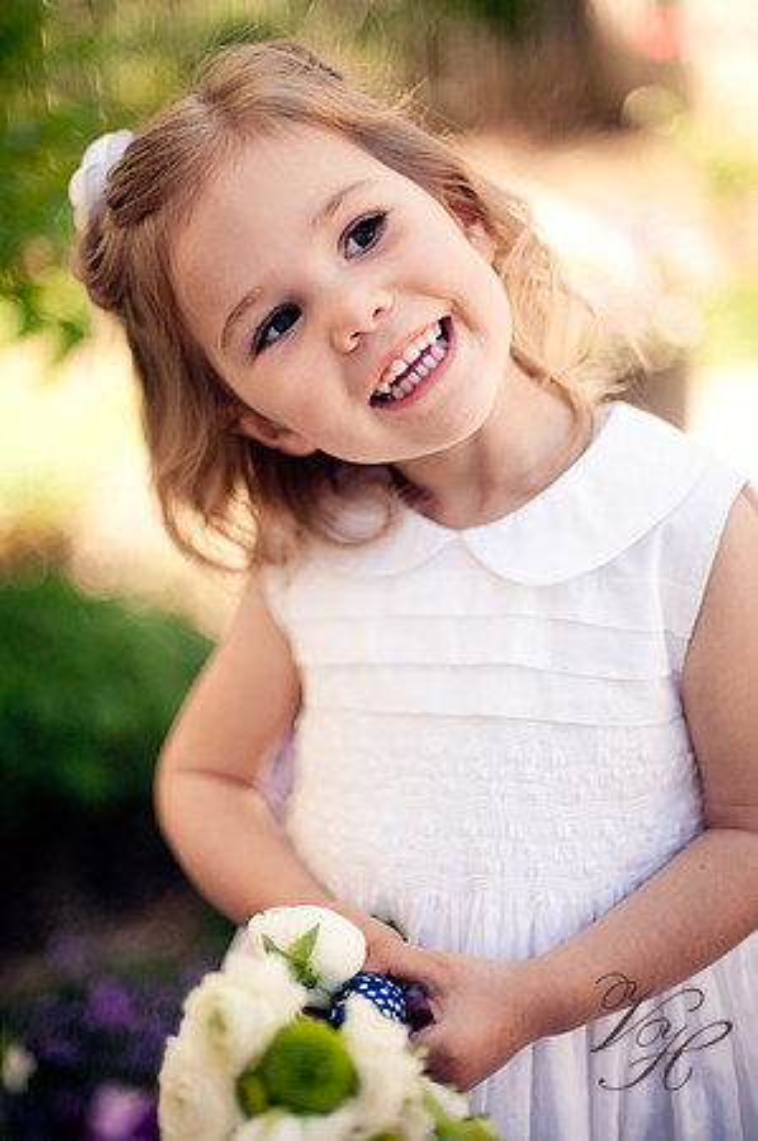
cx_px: 379
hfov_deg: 26.9
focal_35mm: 50
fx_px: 1583
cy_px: 570
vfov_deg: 39.6
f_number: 1.4
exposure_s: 1/3200
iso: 200
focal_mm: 50
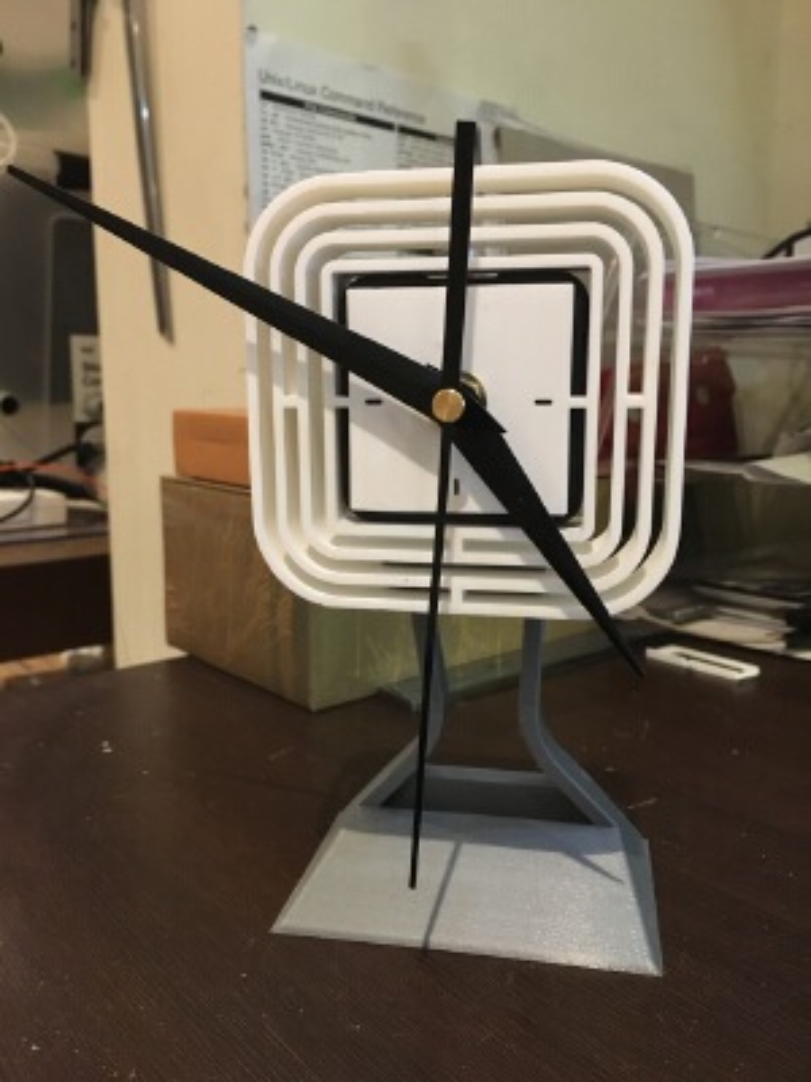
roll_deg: -0.5
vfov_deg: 61.7
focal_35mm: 29
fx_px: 906
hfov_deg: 48.2
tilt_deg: -9.3
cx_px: 406
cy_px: 541
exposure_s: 1/17
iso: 200
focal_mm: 4.15
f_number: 2.2
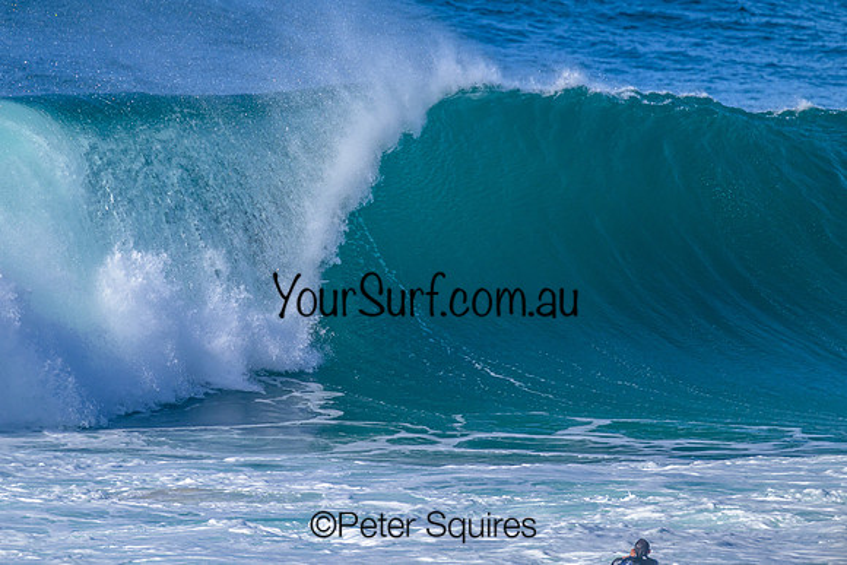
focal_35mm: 693
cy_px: 215
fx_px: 16304
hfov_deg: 3.0
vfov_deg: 2.0
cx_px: 323
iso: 560
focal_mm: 560
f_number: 8
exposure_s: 1/2000
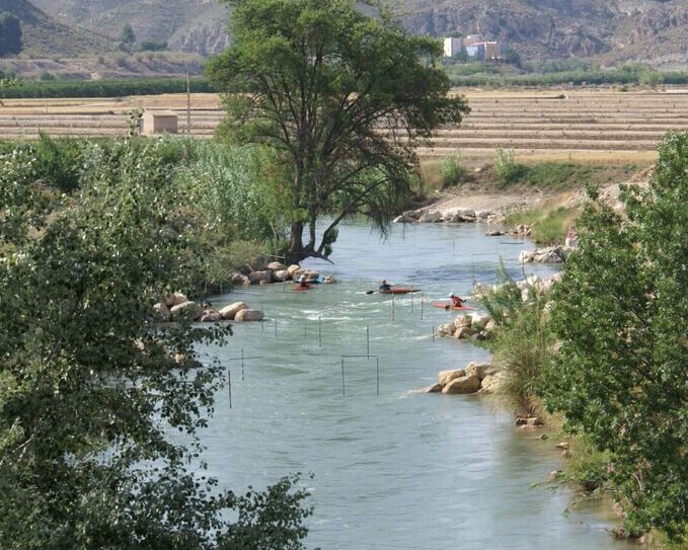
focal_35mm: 174
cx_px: 389
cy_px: 293
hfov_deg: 11.1
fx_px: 3543
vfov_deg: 8.9
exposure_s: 1/160
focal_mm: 70
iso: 100
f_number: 9
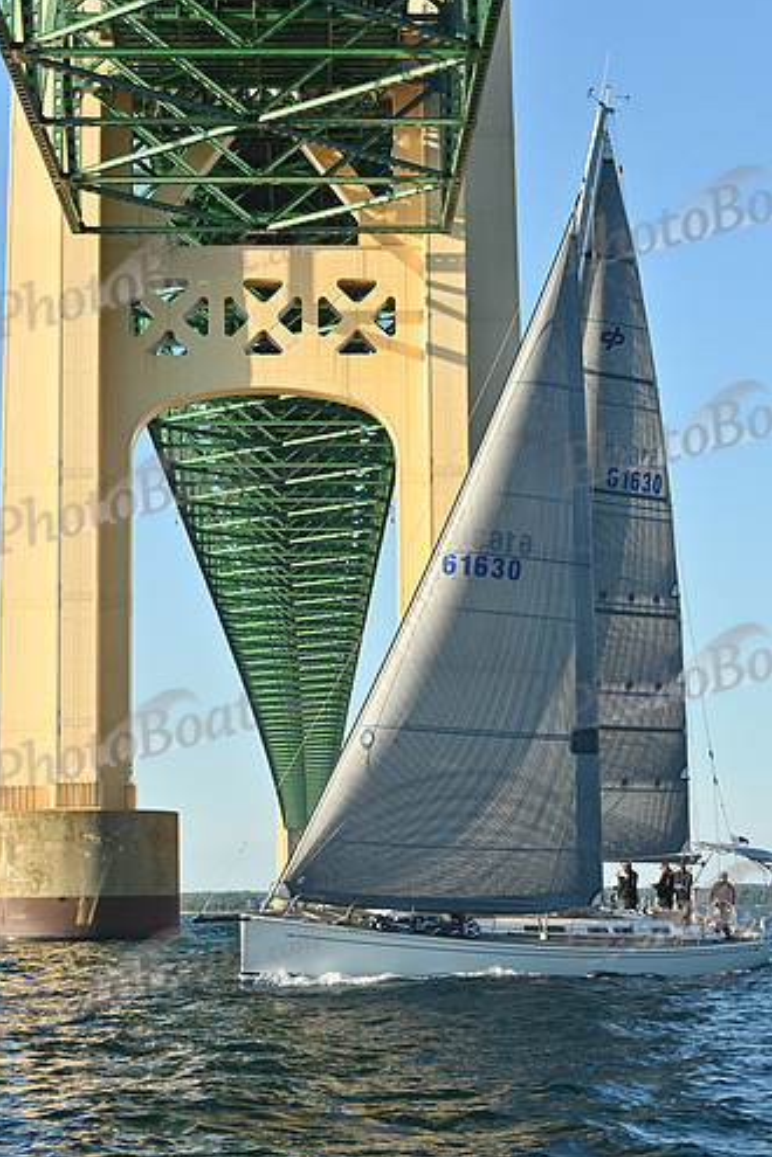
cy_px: 584
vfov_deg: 24.8
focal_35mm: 82
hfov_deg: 16.6
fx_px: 2637
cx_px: 441
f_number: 9
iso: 800
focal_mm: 70
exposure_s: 1/1250
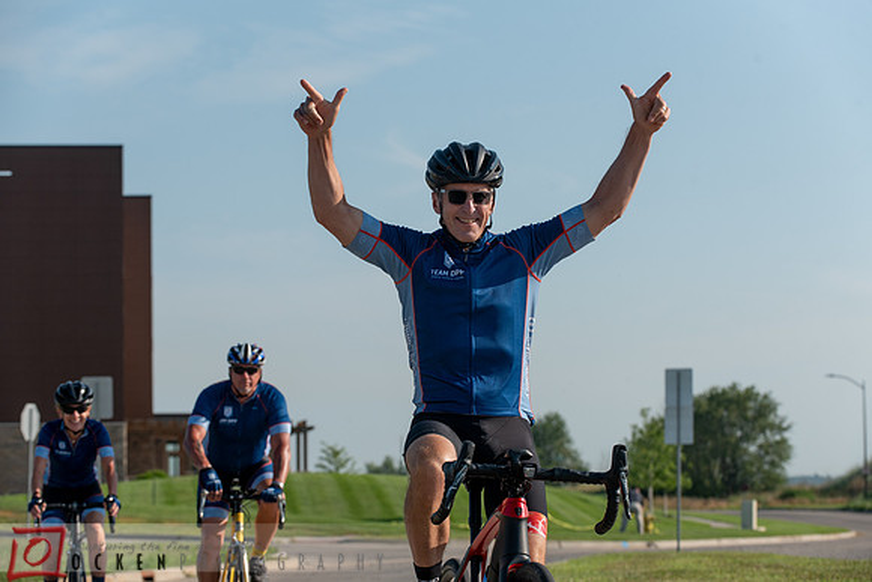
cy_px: 291
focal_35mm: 116
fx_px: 2810
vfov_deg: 11.8
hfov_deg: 17.6
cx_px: 436
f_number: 5.6
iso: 250
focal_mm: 116
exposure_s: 1/1000
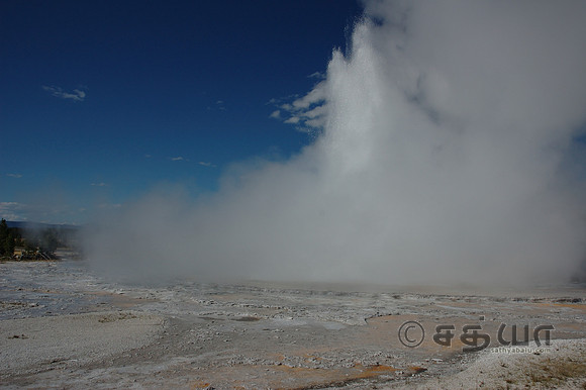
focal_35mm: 27
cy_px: 195
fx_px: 439
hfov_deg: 67.4
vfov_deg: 47.9
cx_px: 293
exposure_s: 1/320
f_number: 9
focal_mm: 18
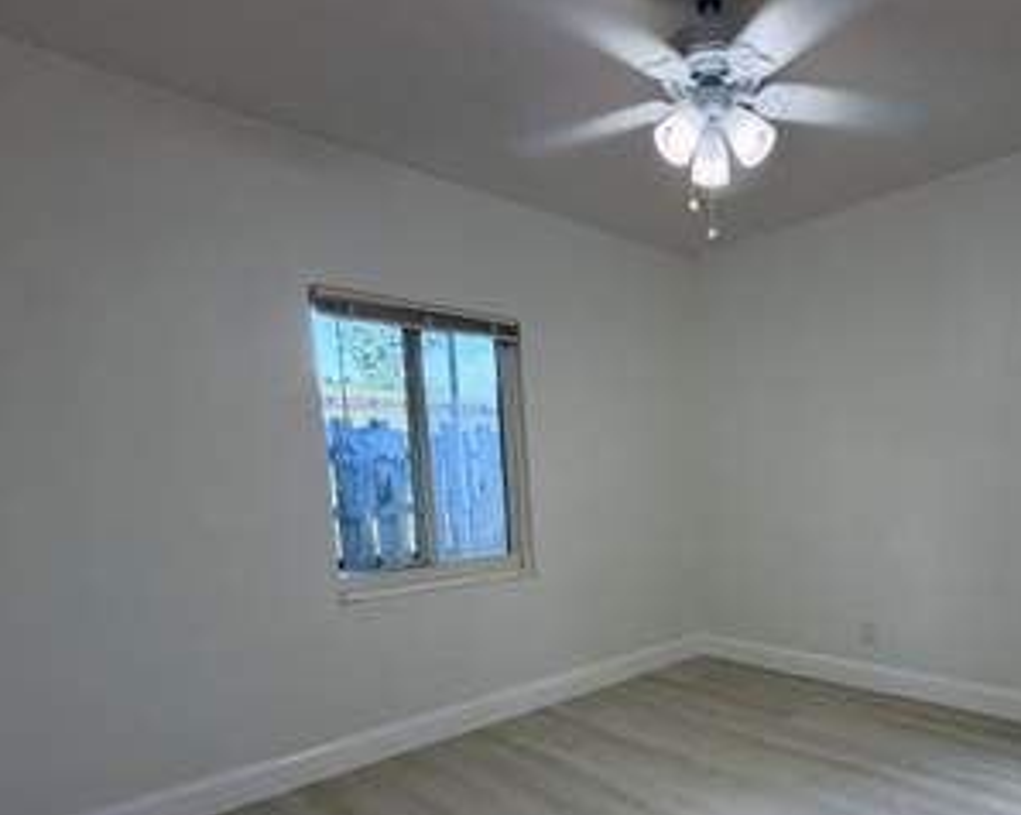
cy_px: 553
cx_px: 709
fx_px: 664
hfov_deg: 72.0
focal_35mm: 22
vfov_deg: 61.3
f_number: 2.2
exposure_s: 1/120
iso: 125
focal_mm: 2.22
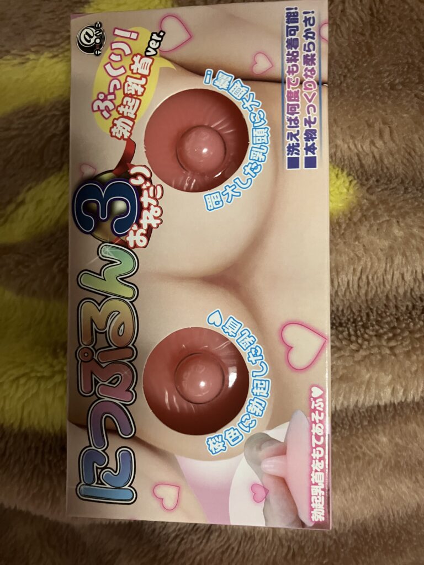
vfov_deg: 63.4
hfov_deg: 49.7
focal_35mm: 28
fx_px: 457
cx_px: 212
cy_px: 282
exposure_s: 1/25
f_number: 1.8
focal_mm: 3.99
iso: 400
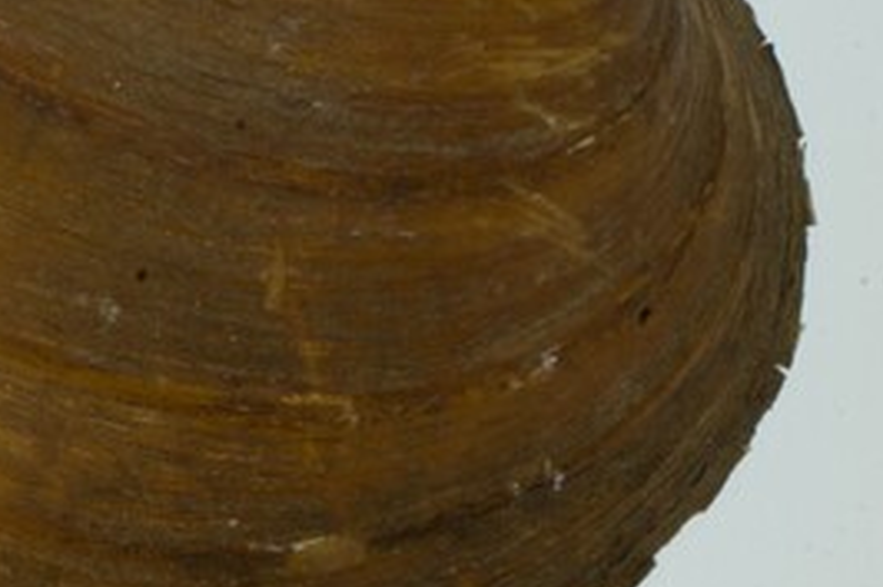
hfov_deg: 7.2
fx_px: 6643
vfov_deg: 5.0
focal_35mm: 271
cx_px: -1105
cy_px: 874
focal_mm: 60
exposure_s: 1/10
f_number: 32
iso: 100
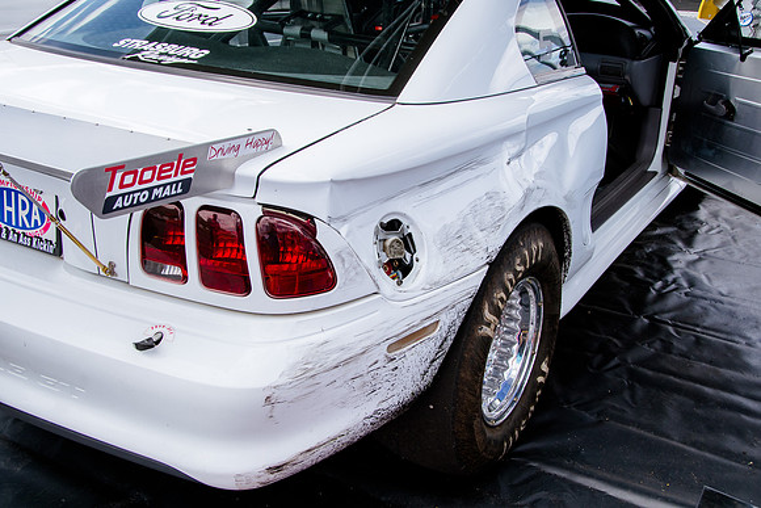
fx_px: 856
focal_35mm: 40
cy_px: 254
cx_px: 380
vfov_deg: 33.0
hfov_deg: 47.9
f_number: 7.1
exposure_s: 1/200
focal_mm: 27
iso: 200
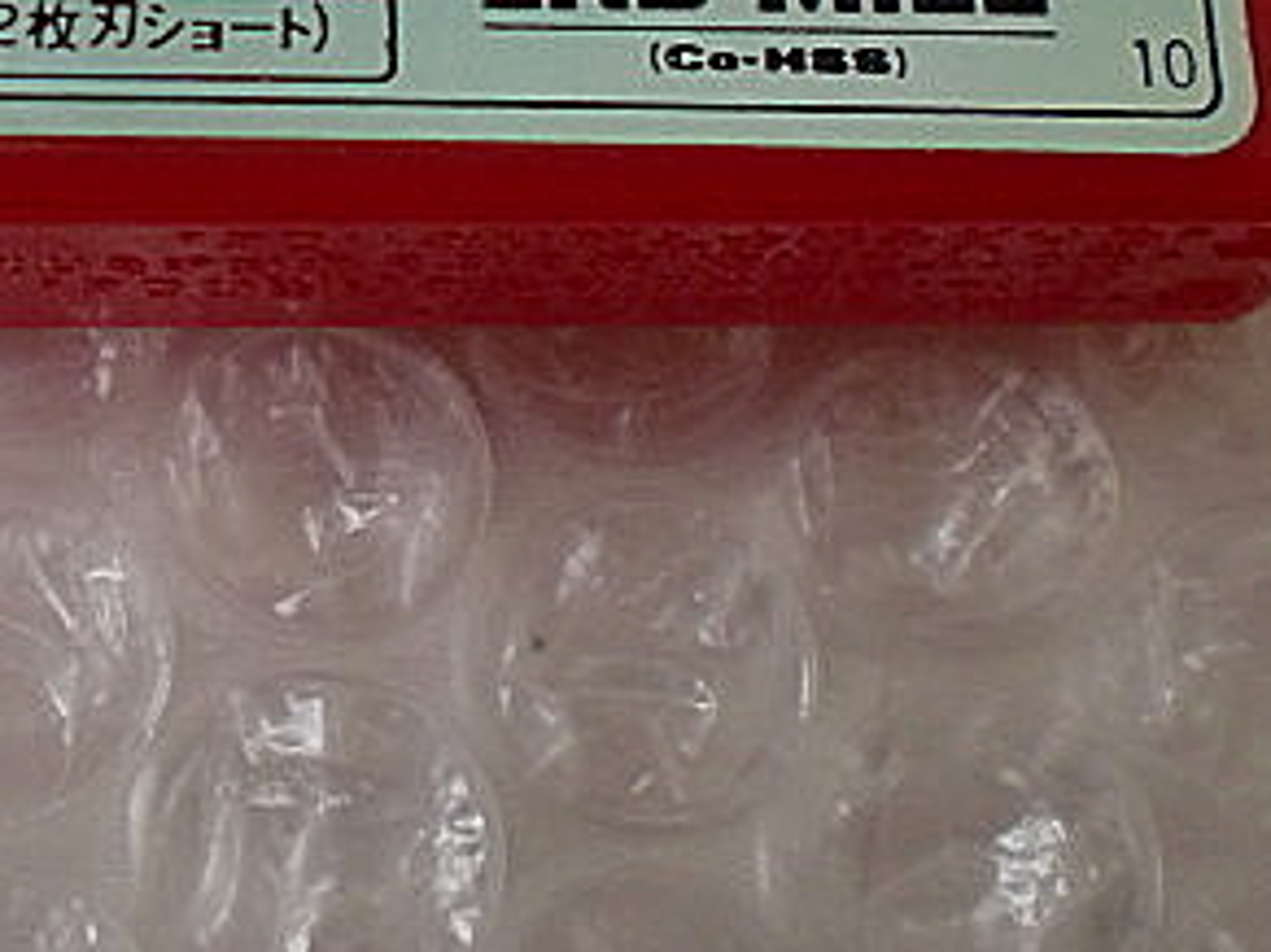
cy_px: -17
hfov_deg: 25.0
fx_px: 2826
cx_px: 275
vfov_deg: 18.6
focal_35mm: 77
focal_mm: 6.3
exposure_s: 1/60
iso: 250
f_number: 3.1
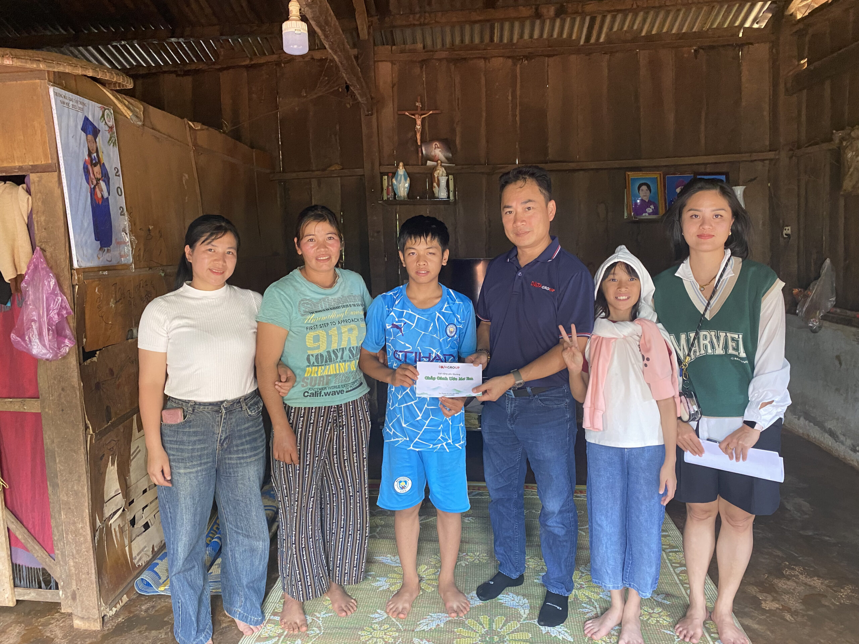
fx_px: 645
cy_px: 322
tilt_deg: -6.8
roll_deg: +0.2
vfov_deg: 53.1
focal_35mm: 26
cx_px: 430
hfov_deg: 67.3
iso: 320
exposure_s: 1/60
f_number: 1.8
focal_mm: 4.25
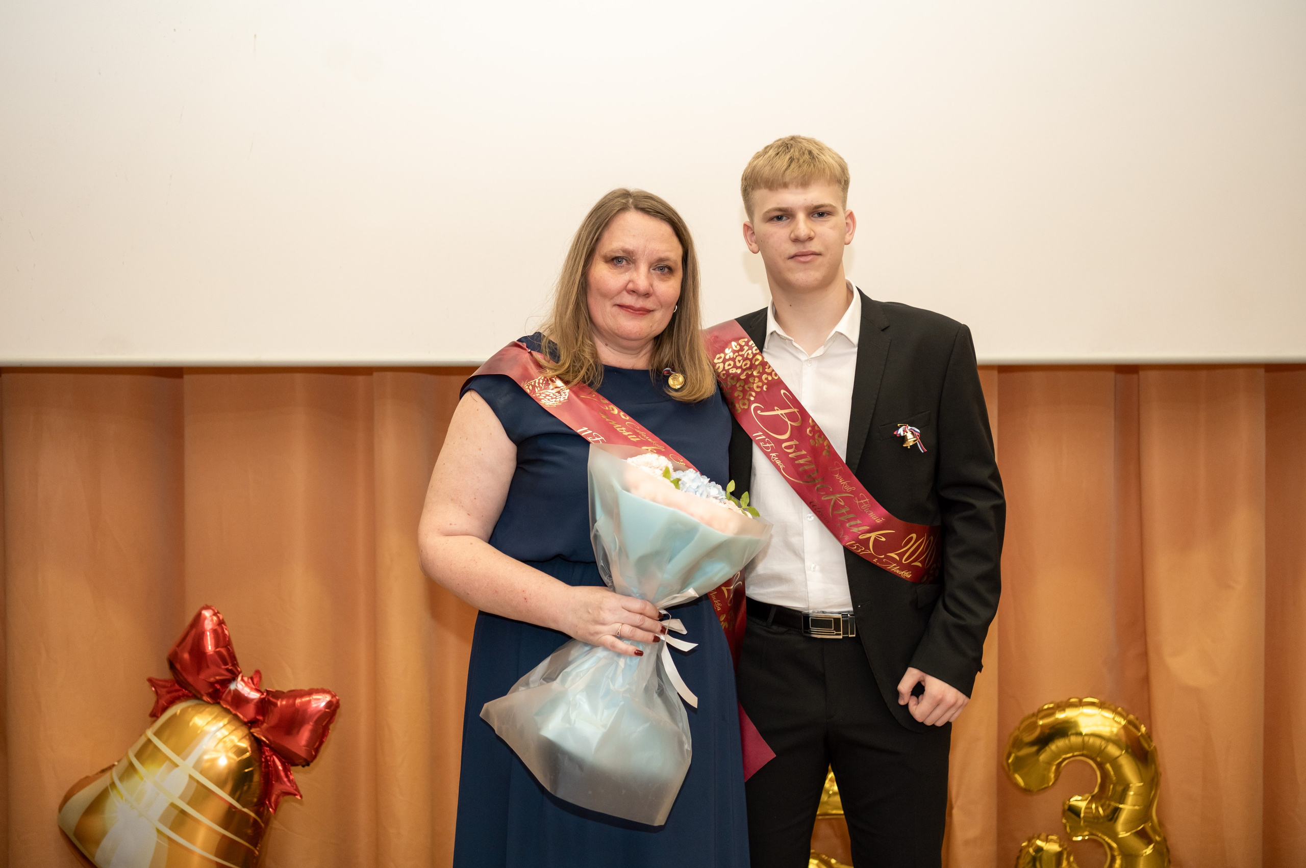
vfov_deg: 28.7
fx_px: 1699
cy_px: 434
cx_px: 638
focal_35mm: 47
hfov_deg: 42.1
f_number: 2.8
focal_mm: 45
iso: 800
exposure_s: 1/200
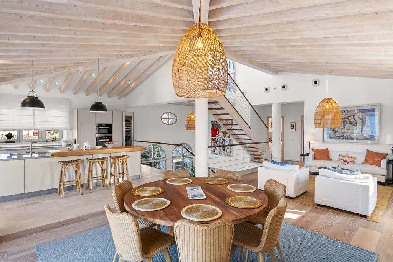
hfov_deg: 86.9
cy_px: 131
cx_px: 196
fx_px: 208
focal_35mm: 19
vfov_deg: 64.6
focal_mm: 19
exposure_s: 1/30
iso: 320
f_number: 3.5
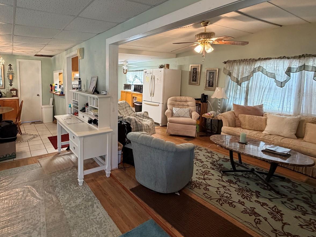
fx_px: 173
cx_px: 107
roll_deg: +0.1
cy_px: 95
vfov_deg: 68.0
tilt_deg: -6.0
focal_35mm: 19
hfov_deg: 82.0
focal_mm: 2.22
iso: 320
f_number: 2.2
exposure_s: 1/60
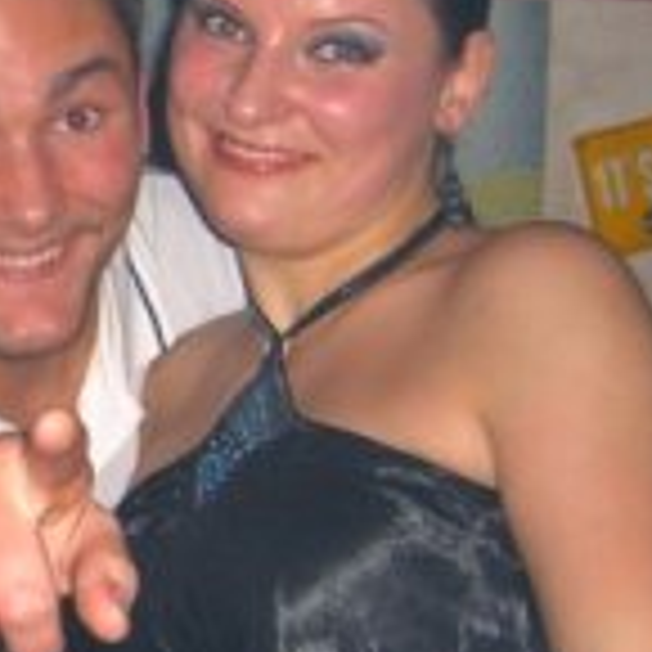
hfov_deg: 12.3
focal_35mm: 139
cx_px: -135
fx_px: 2962
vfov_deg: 12.5
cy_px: 436
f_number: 2.8
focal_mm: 7.9
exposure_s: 1/60
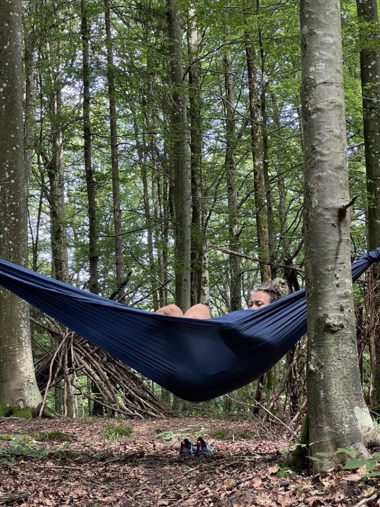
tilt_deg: +9.6
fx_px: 1127
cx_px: 190
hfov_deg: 19.1
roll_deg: +3.8
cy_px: 254
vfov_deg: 25.3
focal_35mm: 77
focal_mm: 9
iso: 250
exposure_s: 1/60
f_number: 2.8
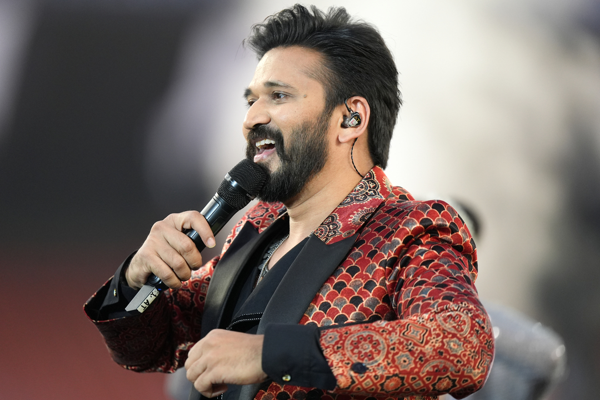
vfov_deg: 2.3
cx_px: 300
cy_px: 200
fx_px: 9999
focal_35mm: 600
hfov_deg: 3.4
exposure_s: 1/1000
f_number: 4
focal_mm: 600
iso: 1600
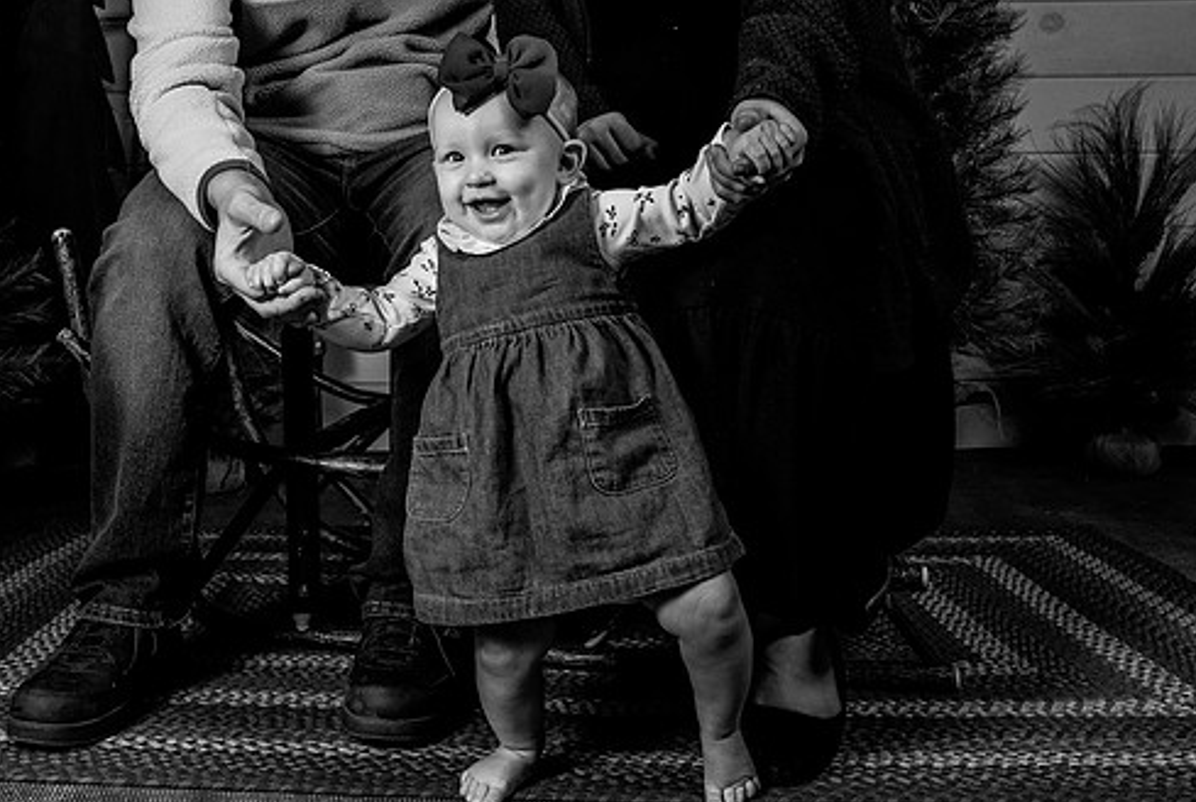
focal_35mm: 42
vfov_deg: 31.9
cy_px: 323
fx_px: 1398
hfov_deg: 45.8
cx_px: 427
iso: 320
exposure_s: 1/250
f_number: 5.6
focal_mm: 24
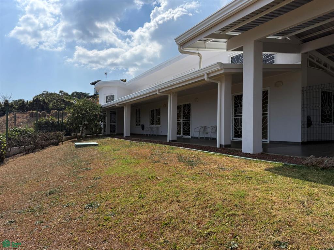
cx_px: 167
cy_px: 125
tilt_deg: +1.1
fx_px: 232
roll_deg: -0.8
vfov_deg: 56.8
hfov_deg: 71.6
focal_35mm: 24
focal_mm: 6.76
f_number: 1.78
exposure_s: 1/9091
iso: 100
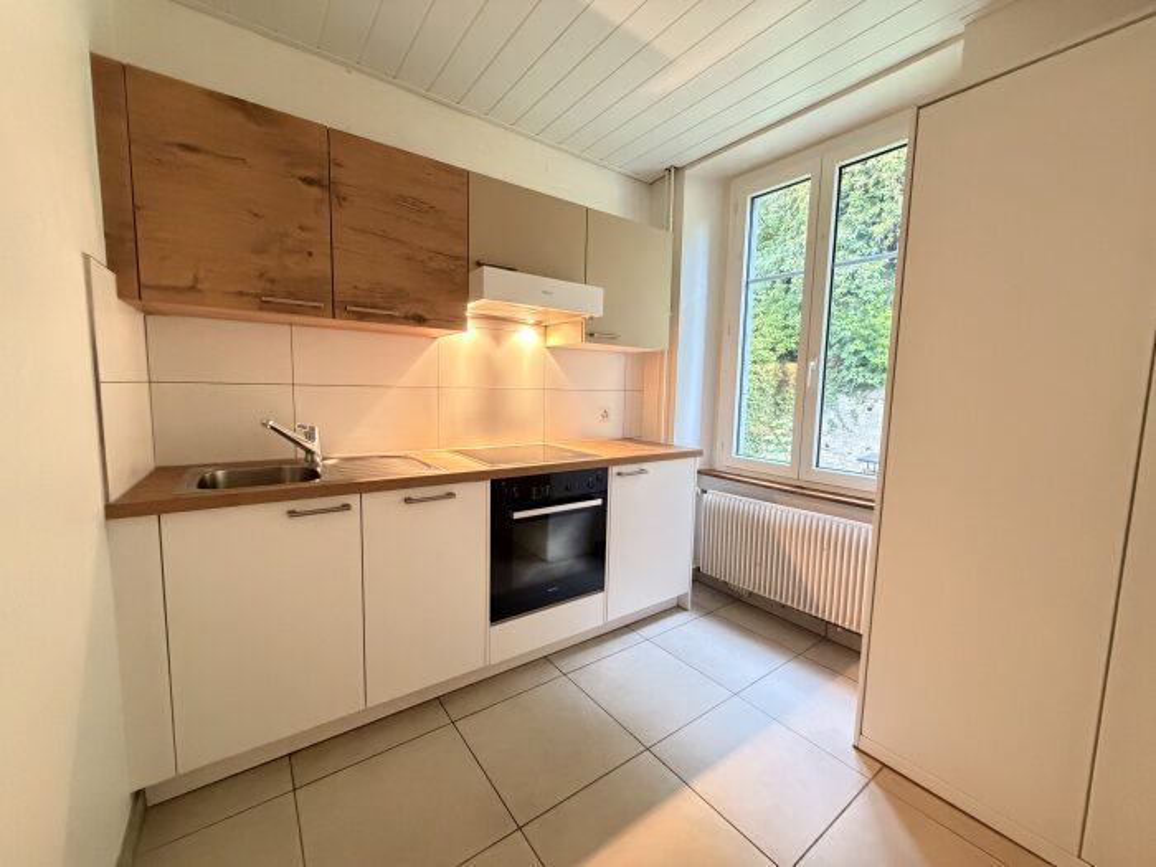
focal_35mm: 14
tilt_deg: -6.2
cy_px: 434
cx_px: 578
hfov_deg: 102.1
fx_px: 468
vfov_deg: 85.7
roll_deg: -1.2
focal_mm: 2.22
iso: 1000
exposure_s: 1/50
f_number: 2.2
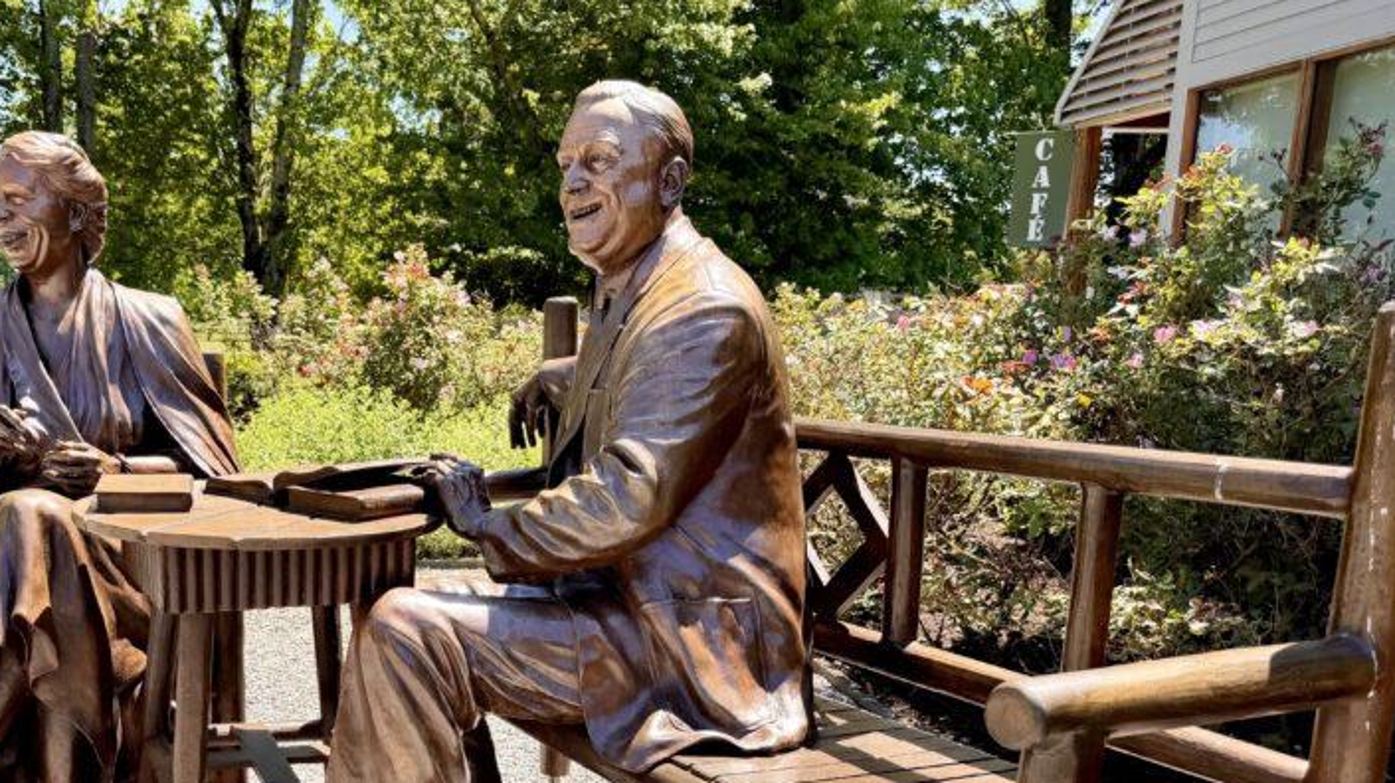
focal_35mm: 38
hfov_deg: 51.4
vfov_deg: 30.1
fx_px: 1405
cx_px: 418
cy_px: 666
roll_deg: +0.7
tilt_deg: -14.3
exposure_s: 1/1337
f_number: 1.78
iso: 80
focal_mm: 6.76
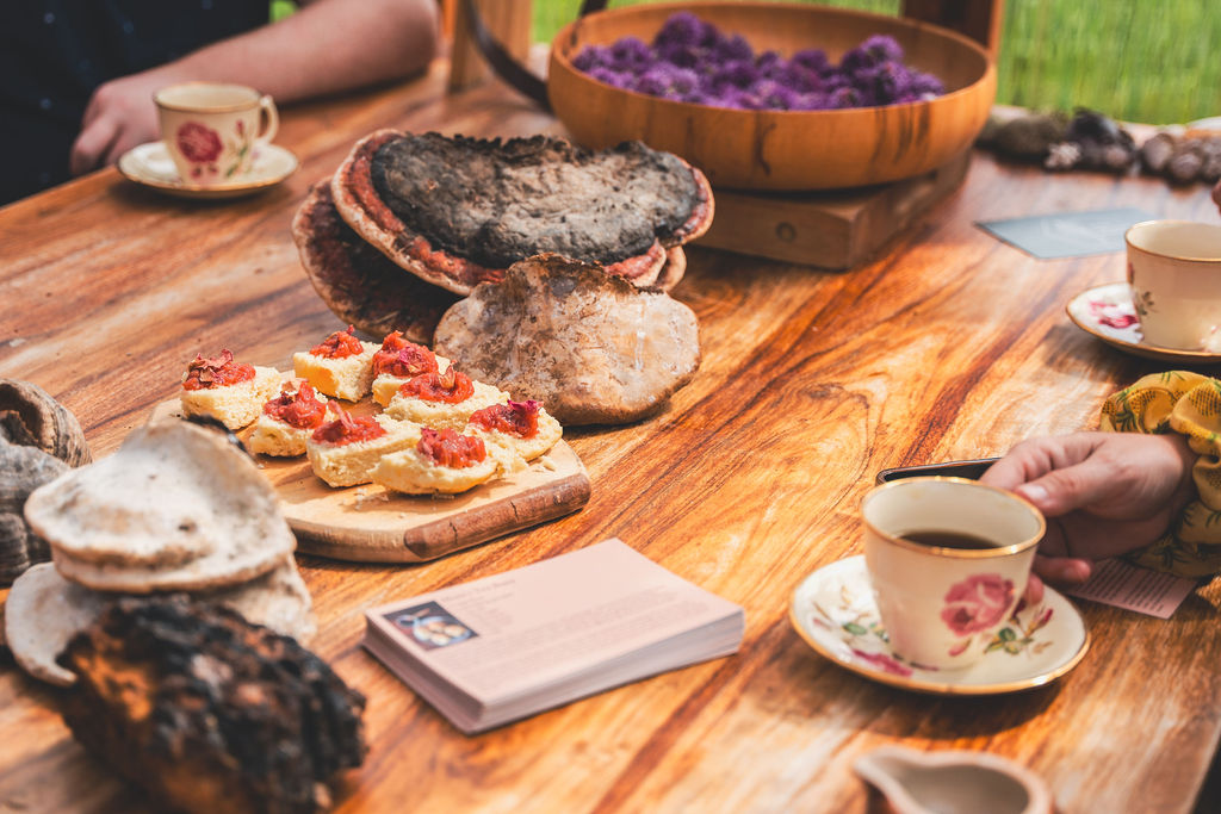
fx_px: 2079
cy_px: 418
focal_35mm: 61
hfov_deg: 32.7
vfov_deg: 22.2
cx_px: 563
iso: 100
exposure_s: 1/1600
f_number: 2.8
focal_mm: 49.1
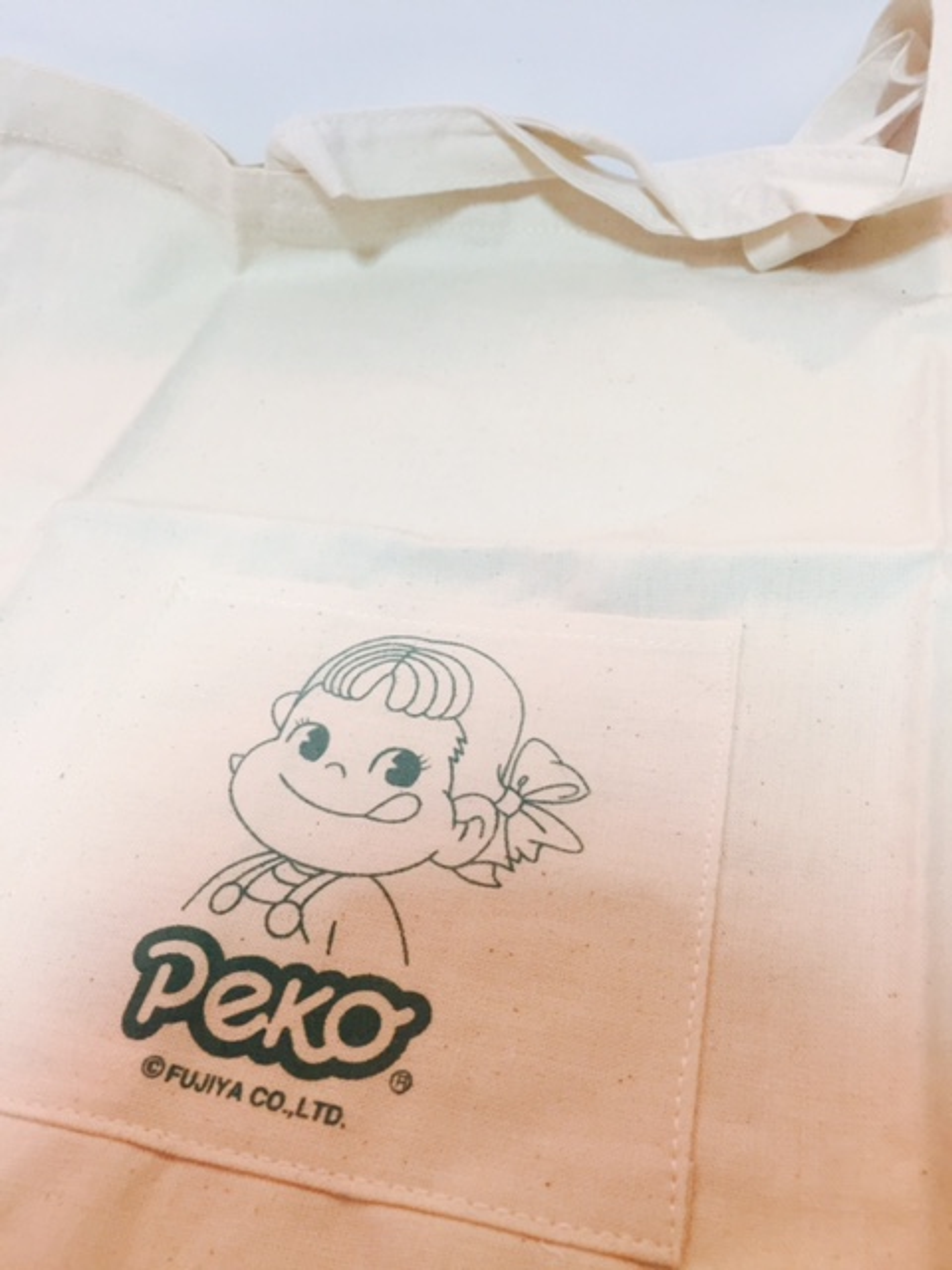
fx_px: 1063
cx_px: 476
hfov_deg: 48.2
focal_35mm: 29
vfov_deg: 61.7
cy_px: 635
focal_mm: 4.15
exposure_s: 1/33
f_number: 2.2
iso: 64
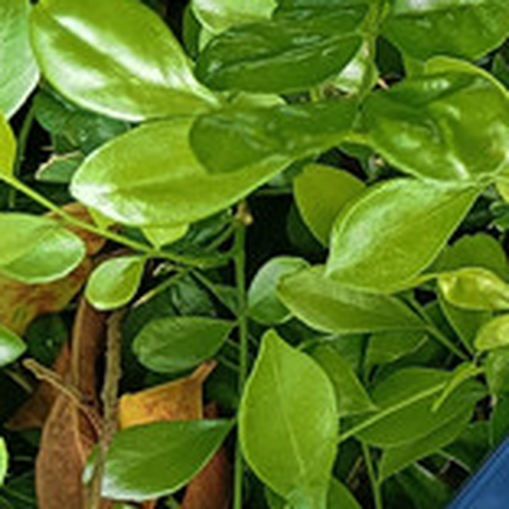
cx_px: 910
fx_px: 1531
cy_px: 307
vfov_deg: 18.9
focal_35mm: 92
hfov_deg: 16.1
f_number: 1.9
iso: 108
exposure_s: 1/100
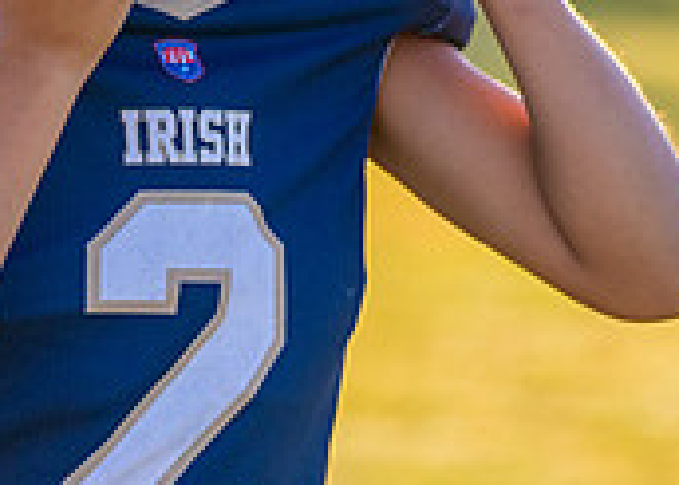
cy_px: -160
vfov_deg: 3.0
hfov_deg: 4.3
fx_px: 9106
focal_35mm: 472
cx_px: 18
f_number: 2.8
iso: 640
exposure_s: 1/2500
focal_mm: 108
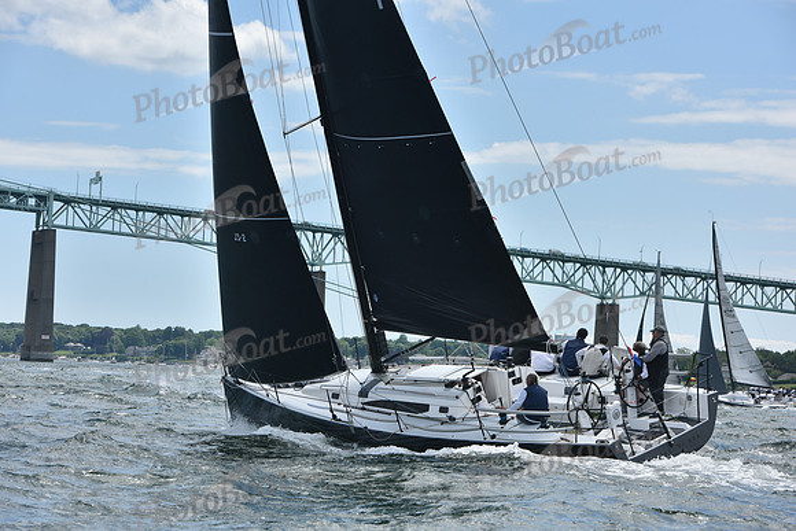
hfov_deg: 17.1
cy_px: 266
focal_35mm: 120
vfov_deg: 11.4
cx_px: 398
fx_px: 2654
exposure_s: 1/1000
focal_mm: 120
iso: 250
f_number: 8
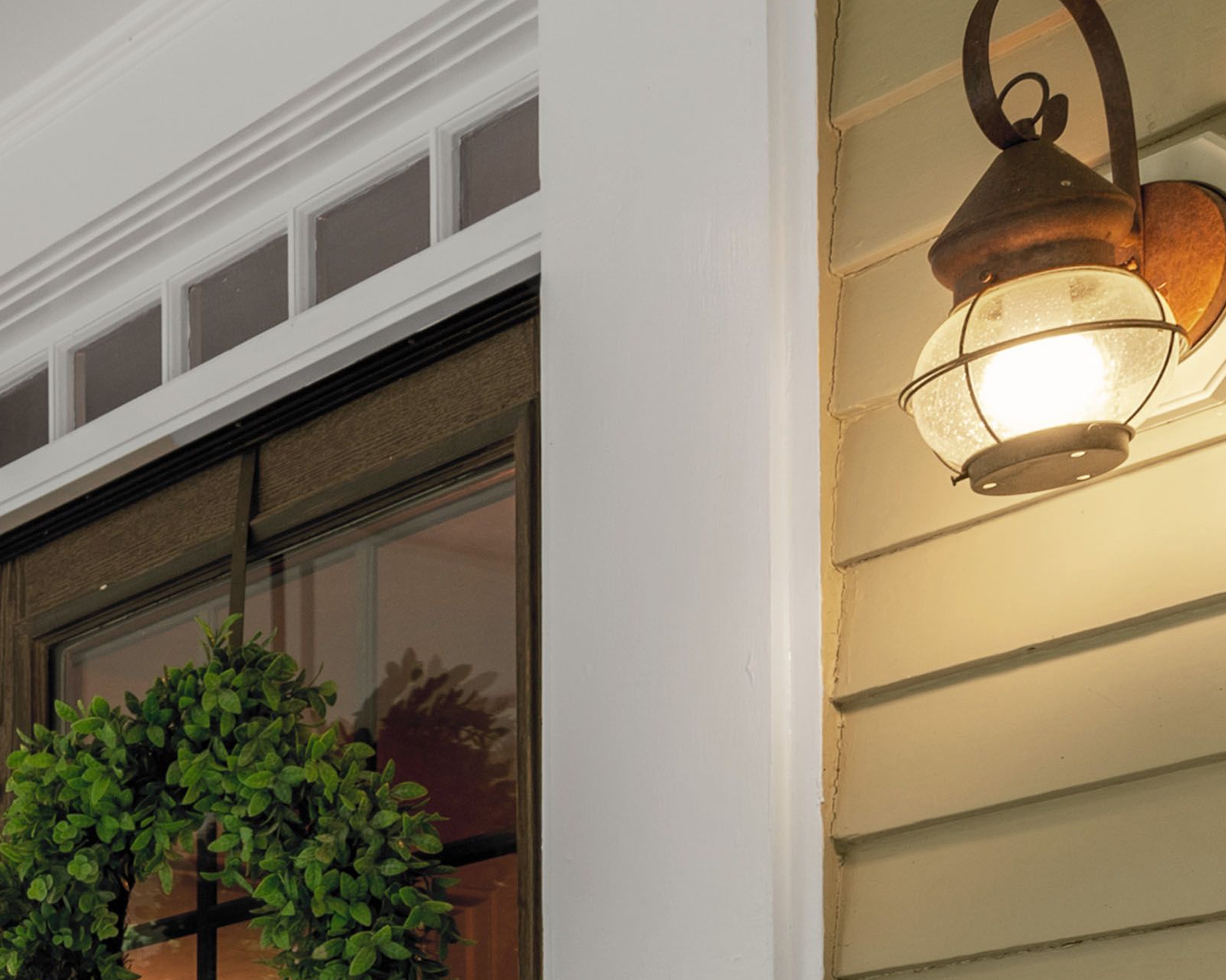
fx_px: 2685
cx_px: -514
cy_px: 1483
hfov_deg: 22.1
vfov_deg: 18.3
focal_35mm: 74
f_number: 7.1
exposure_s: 6
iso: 125
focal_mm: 16
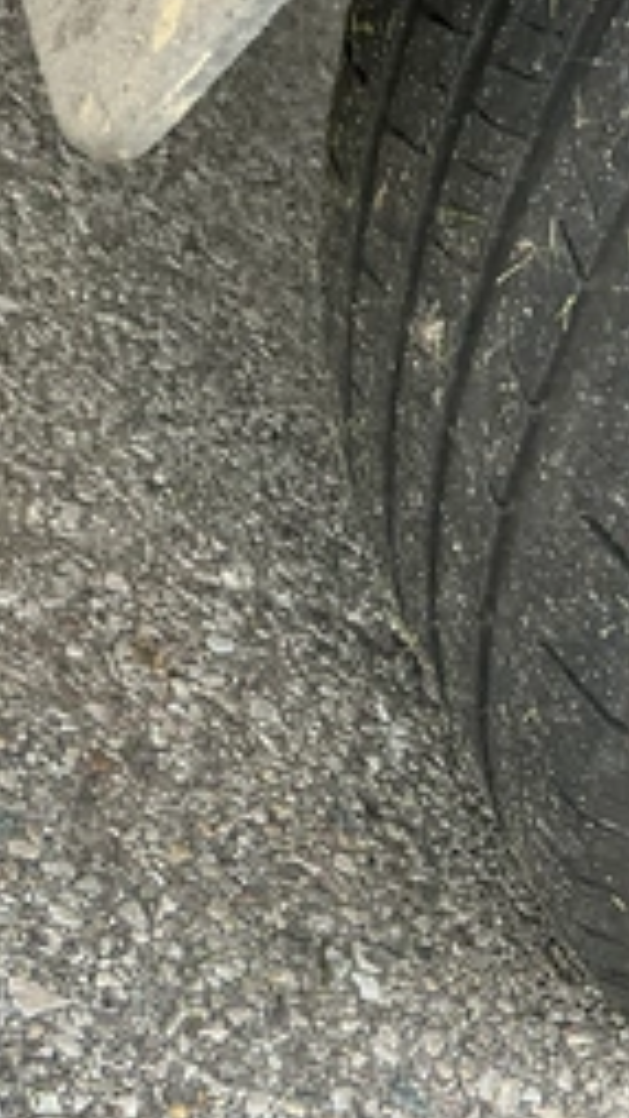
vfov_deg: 42.9
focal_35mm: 48
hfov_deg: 24.1
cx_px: 585
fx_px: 1422
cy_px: 515
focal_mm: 3
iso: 25
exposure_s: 1/190
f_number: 1.8
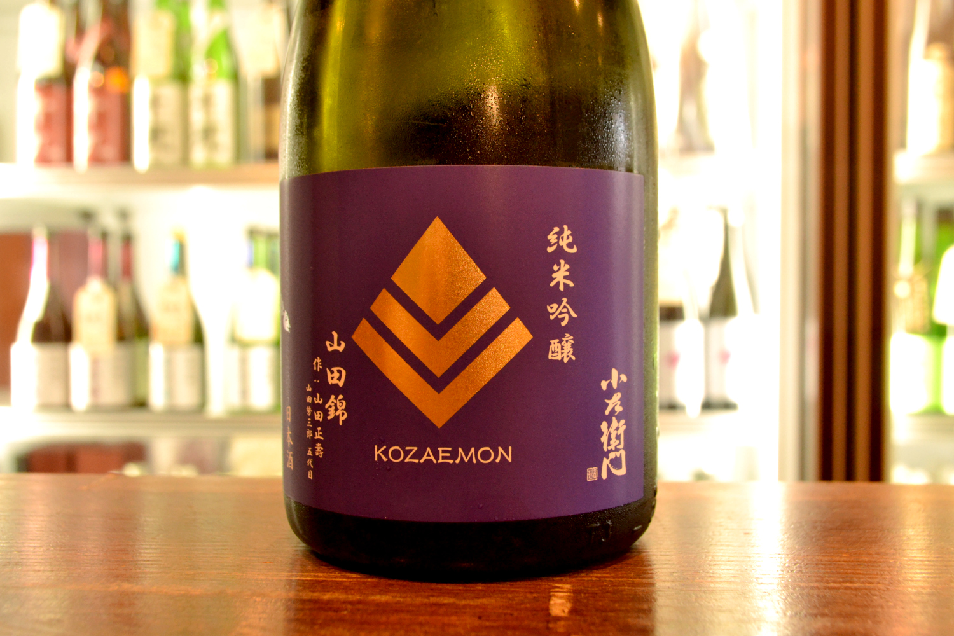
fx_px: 954
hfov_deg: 53.1
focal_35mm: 36
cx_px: 477
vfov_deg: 36.9
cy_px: 318
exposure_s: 1/40
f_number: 5.6
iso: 1600
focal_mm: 24
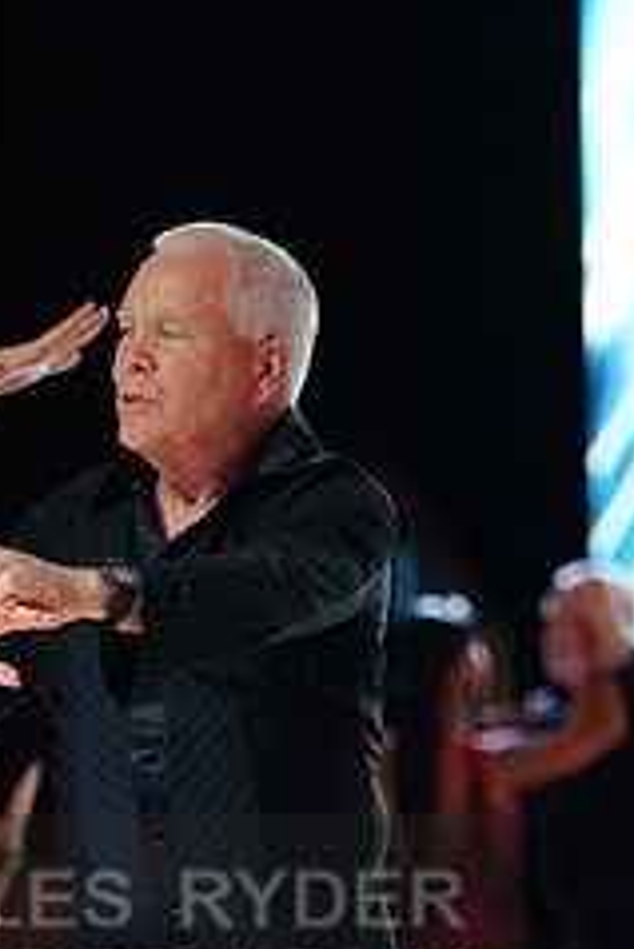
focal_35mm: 300
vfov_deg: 6.8
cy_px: 949
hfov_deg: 4.6
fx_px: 7913
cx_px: -22
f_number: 2.8
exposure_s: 1/400
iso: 800
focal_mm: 123
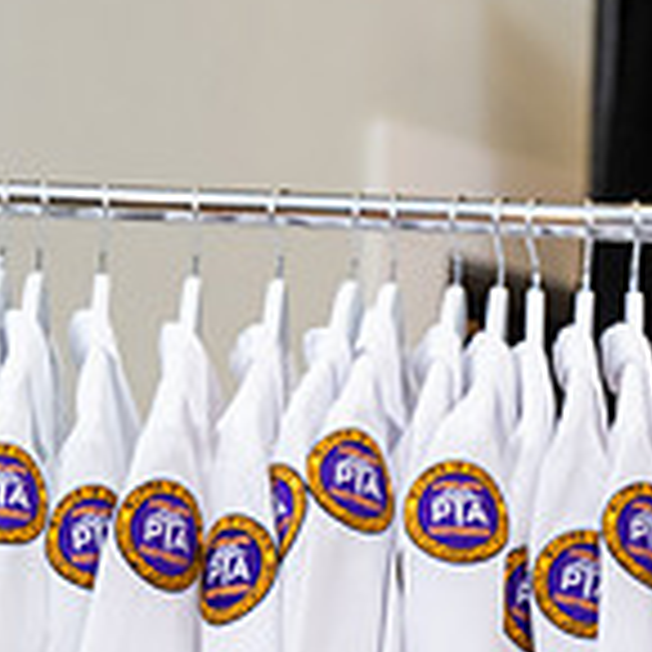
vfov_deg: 5.7
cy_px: 443
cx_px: 1147
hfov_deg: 5.7
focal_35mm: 305
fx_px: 6499
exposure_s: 1/200
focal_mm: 90
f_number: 3.5
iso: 1600
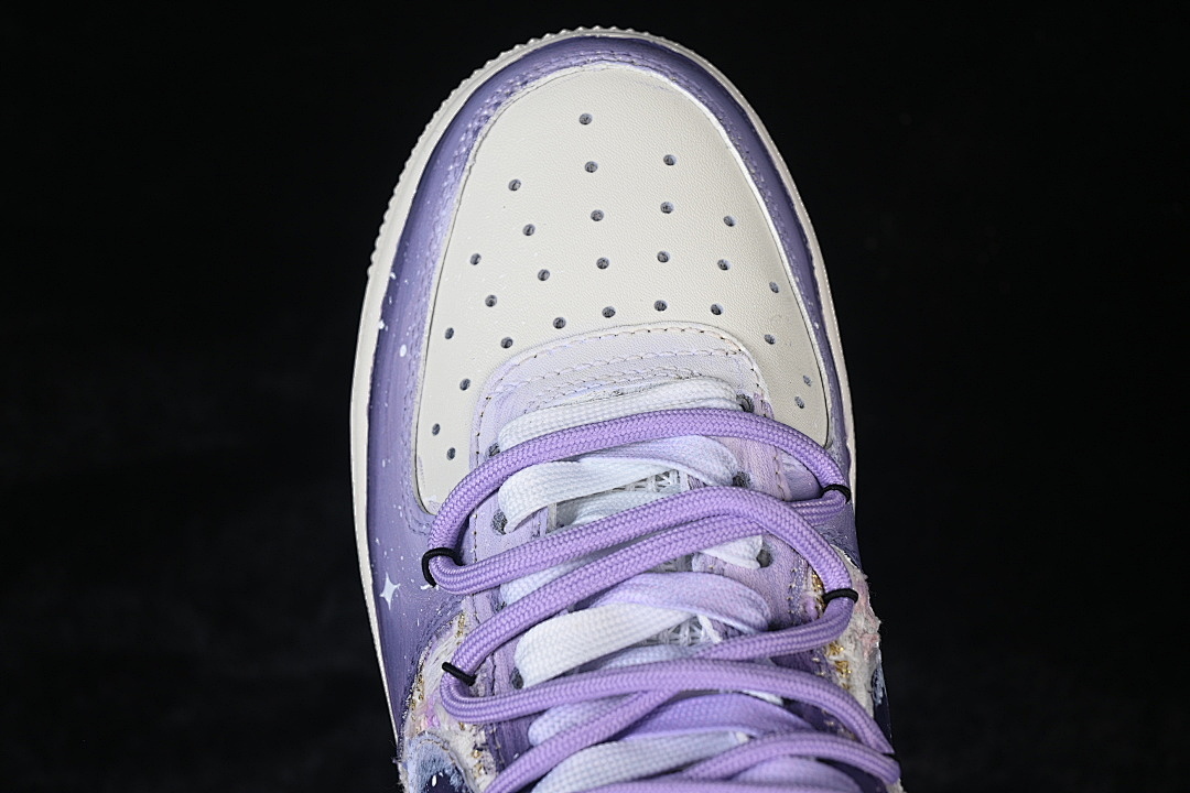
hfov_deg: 27.0
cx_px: 595
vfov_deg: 18.2
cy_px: 396
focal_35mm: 75
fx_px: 2479
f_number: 7.1
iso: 160
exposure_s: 1/80
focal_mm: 50
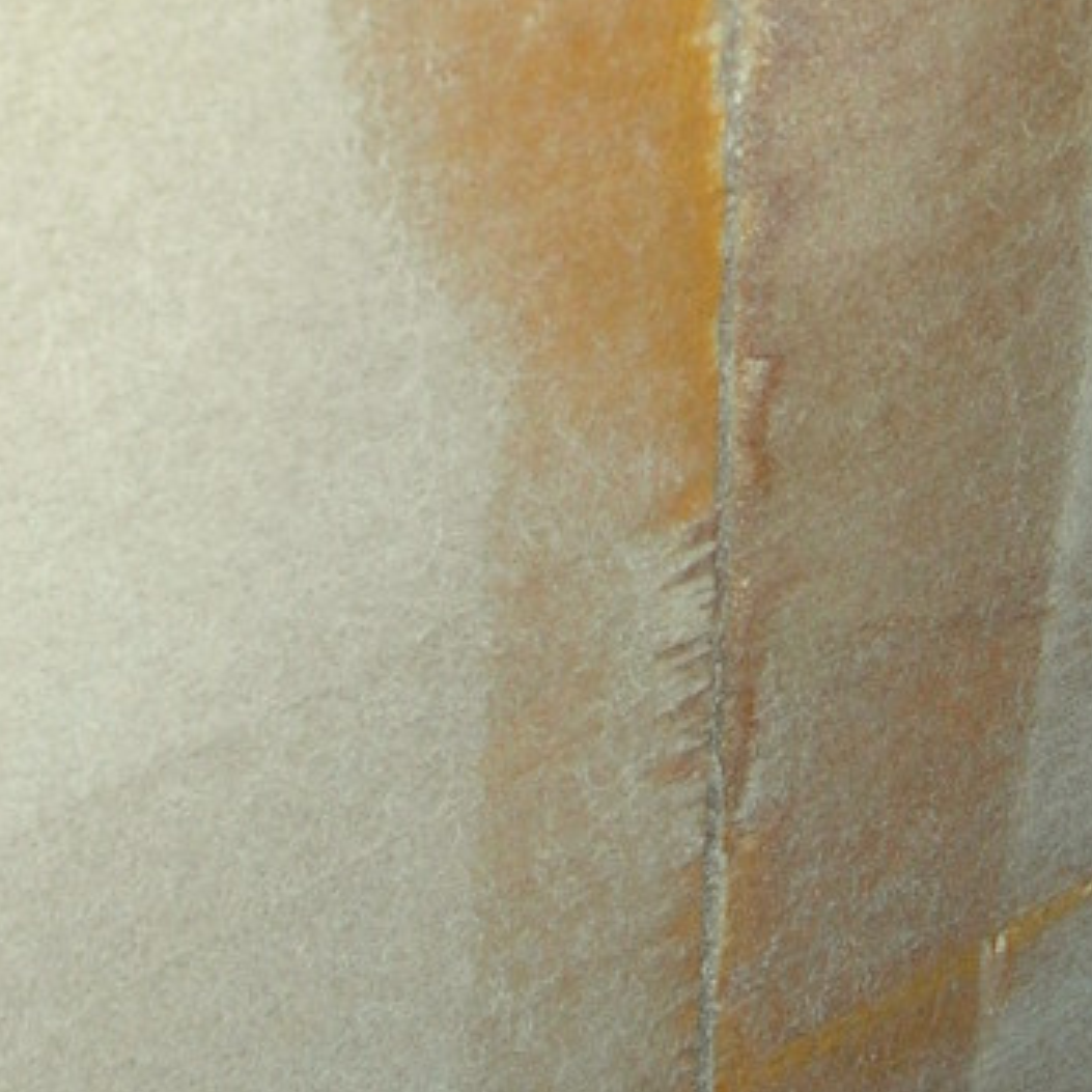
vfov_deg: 13.6
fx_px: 4426
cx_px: 582
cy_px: -302
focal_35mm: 124
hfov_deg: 14.1
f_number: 4.8
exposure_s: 1/60.1
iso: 64
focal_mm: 7.8
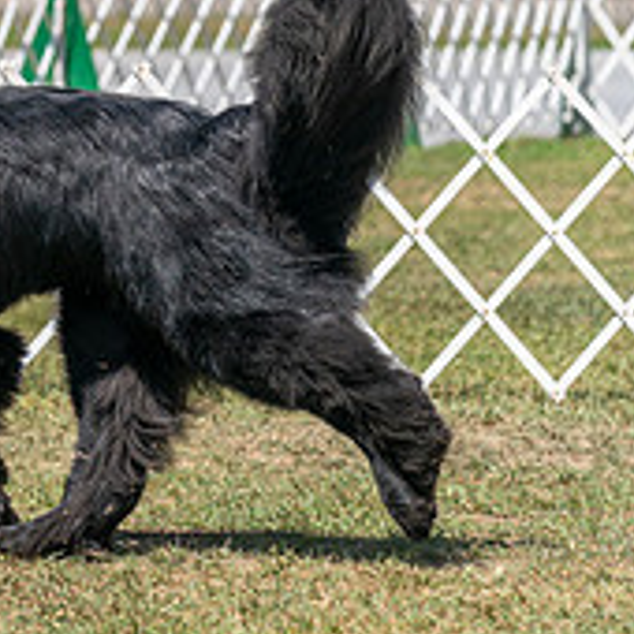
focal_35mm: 443
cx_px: -311
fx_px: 9180
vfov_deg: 3.9
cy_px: -90
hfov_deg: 3.9
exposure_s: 1/1600
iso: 200
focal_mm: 131
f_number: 4.5
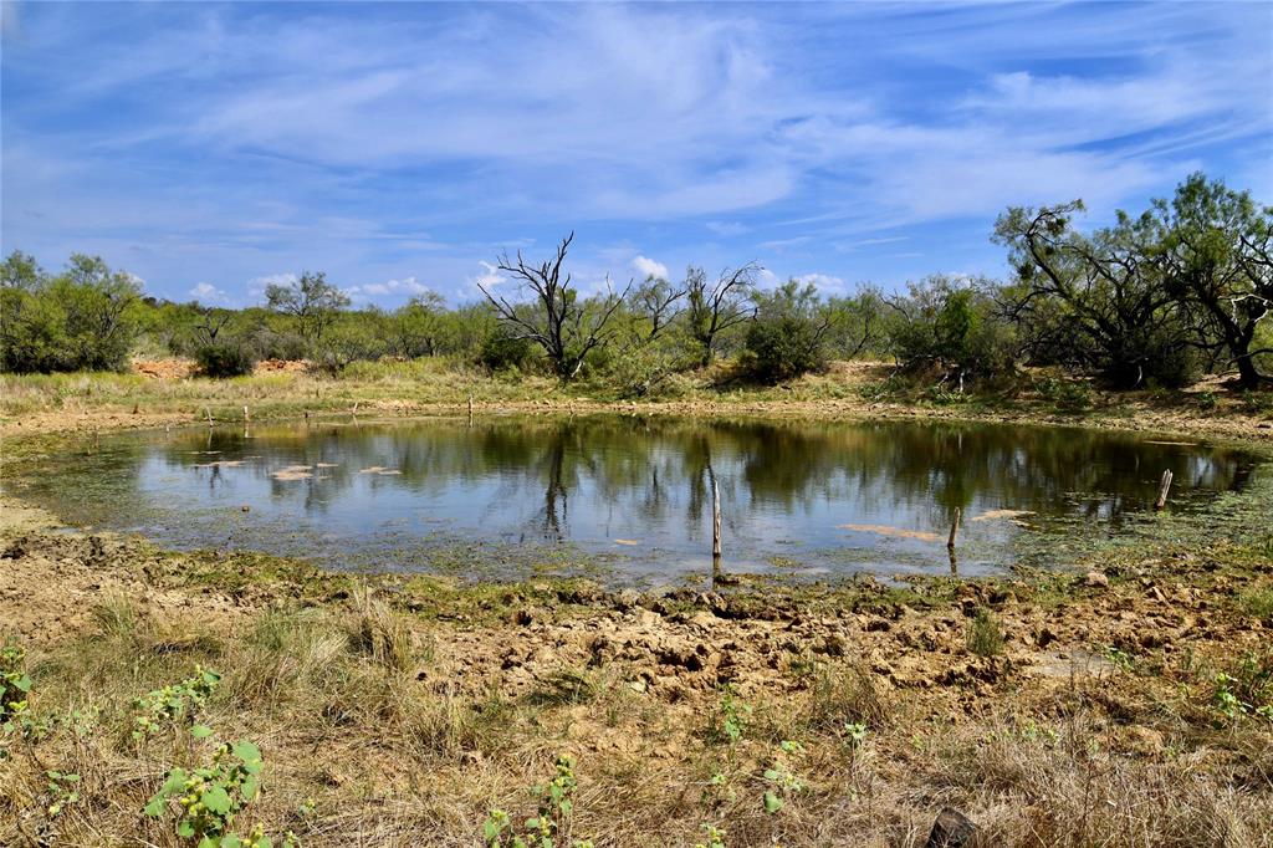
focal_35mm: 27
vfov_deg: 47.9
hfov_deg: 67.4
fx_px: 954
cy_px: 424
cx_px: 636
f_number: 9
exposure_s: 1/320
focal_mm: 18
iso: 100
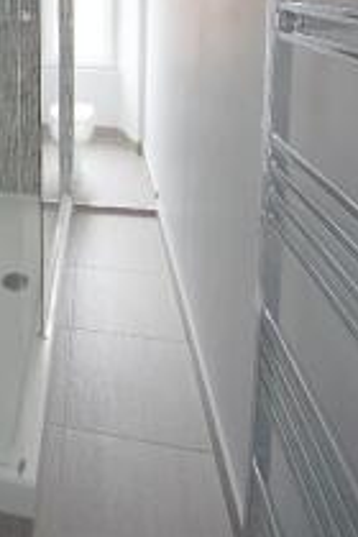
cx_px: -1
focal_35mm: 50
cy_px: 40
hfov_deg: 25.6
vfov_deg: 36.7
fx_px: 746
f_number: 5.6
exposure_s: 1/60
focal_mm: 16
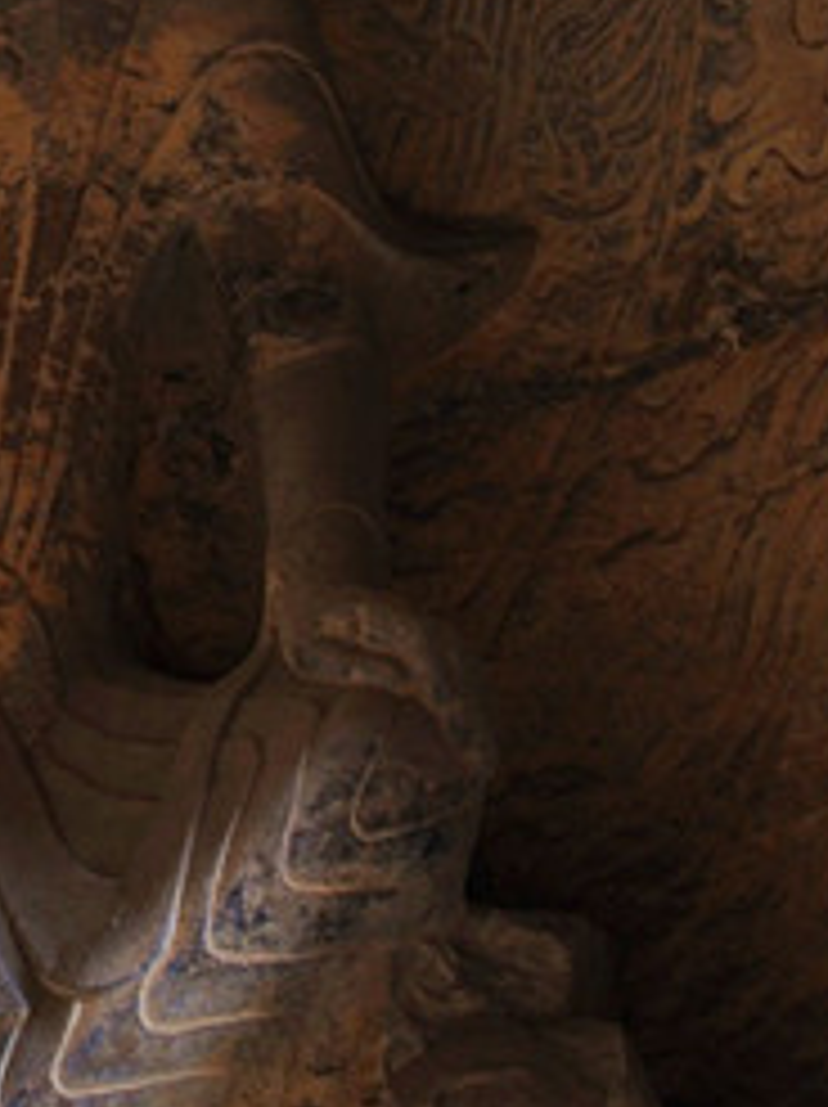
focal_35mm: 250
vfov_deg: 7.9
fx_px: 7987
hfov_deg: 5.9
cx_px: -140
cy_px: 153
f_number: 11
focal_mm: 80
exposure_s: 1/2
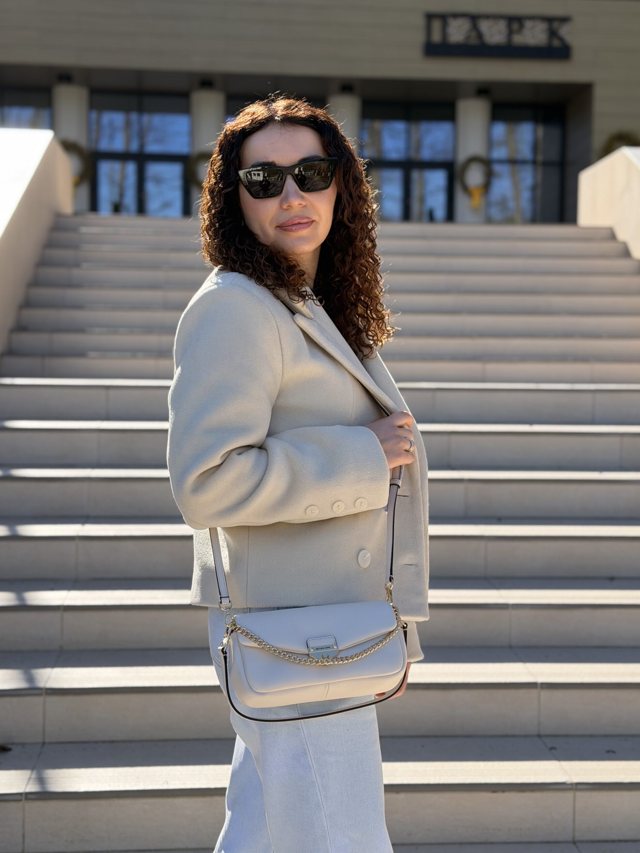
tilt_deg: -1.9
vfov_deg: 38.9
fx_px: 1208
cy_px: 421
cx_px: 316
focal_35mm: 49
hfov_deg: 29.7
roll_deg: -1.0
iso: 80
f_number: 1.78
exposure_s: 1/2033
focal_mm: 6.76
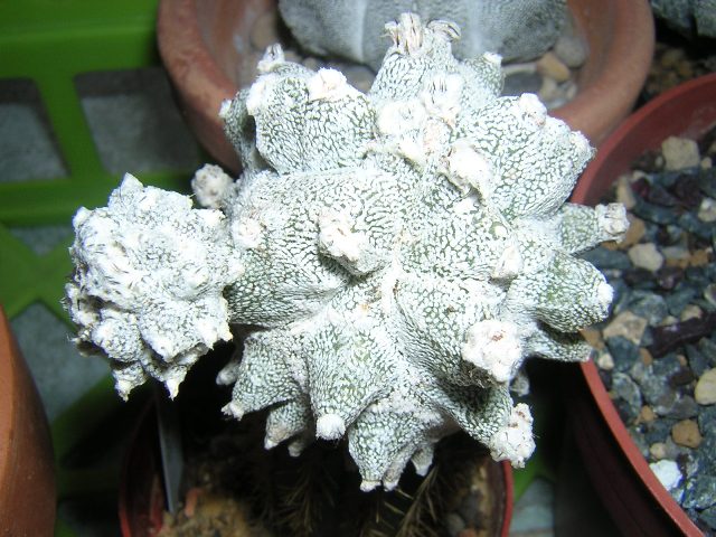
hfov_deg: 51.4
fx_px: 745
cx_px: 358
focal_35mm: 36
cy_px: 268
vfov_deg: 39.7
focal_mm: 4.7
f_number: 5.2
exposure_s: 1/60.1
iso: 100
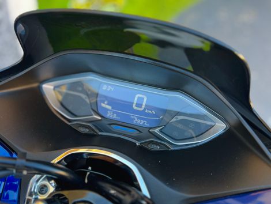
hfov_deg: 67.2
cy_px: 102
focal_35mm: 26
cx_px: 136
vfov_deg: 53.2
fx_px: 204
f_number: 1.5
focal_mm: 5.7
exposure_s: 1/121
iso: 64
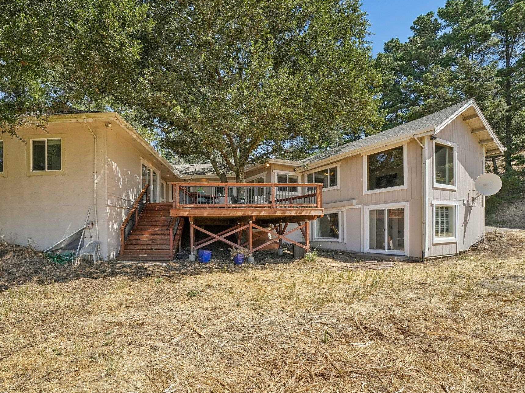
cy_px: 199
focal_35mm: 16
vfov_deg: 78.1
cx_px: 225
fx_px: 243
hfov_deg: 93.9
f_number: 8
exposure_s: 1/1000
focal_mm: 14
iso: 800
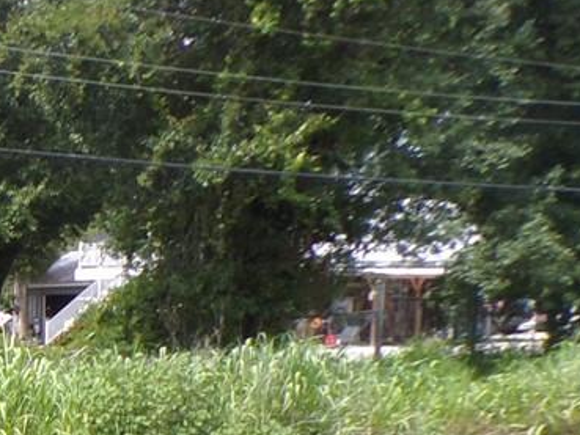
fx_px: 1743
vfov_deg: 13.8
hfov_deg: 15.6
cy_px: 548
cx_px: -533
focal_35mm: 104
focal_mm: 4.3
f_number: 5.8
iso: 80
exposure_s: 1/125
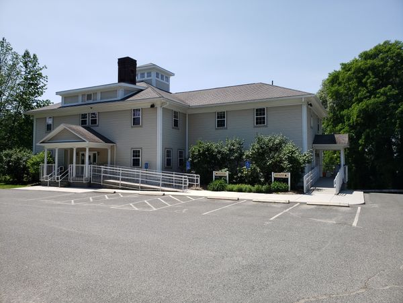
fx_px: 303
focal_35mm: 26
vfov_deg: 53.1
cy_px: 152
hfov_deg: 67.3
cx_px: 202
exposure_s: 1/1176
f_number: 2.4
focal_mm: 4.3
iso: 50
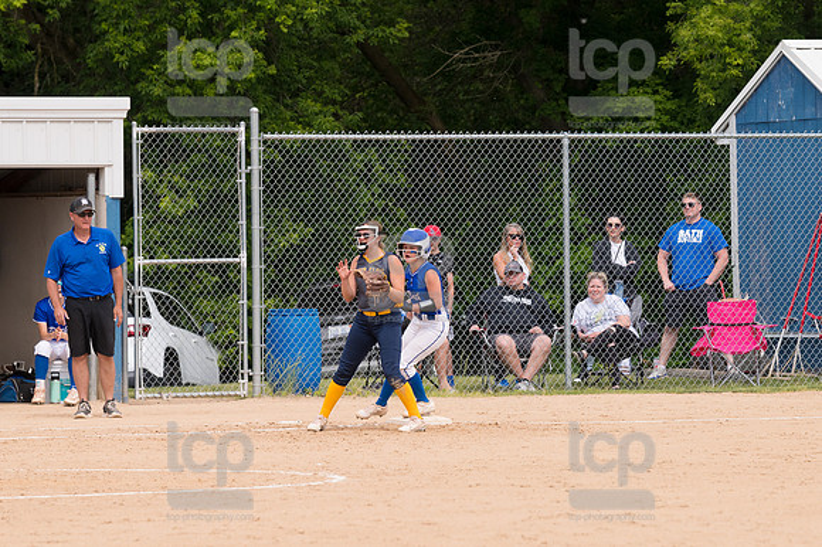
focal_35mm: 300
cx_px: 411
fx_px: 6846
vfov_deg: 4.6
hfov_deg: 6.9
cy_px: 274
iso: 320
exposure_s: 1/1600
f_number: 5.6
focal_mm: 200
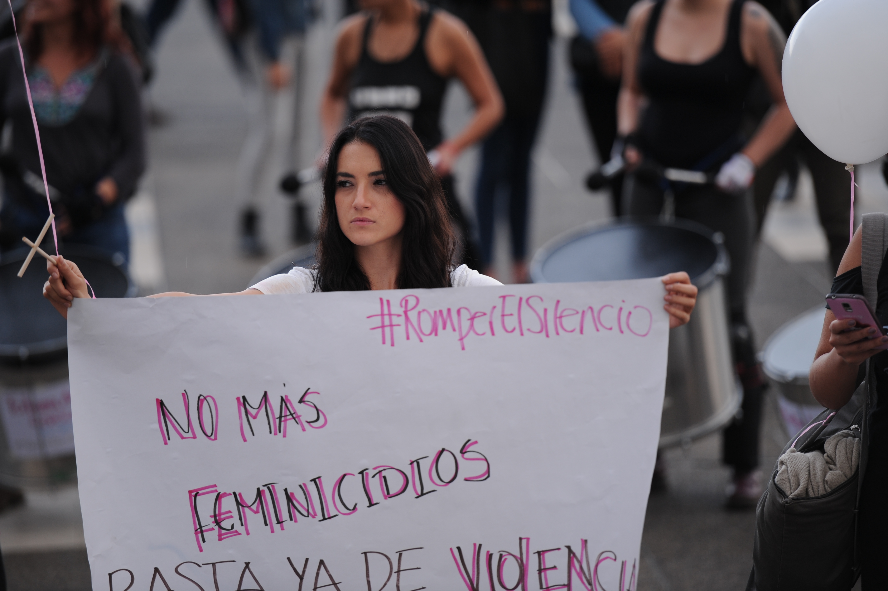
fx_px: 4930
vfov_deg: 6.9
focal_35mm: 200
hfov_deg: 10.3
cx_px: 444
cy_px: 296
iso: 400
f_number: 2.8
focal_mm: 200
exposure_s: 1/250
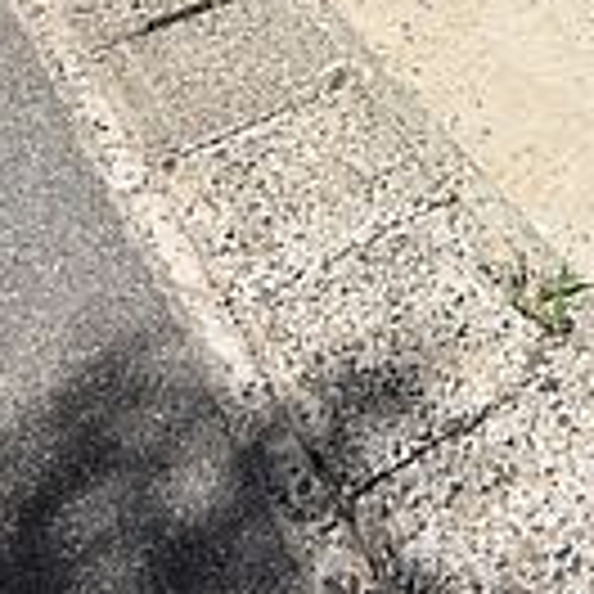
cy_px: -74
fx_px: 1126
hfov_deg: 26.8
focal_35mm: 58
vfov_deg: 26.9
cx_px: 680
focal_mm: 12
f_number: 11
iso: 200
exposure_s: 1/500
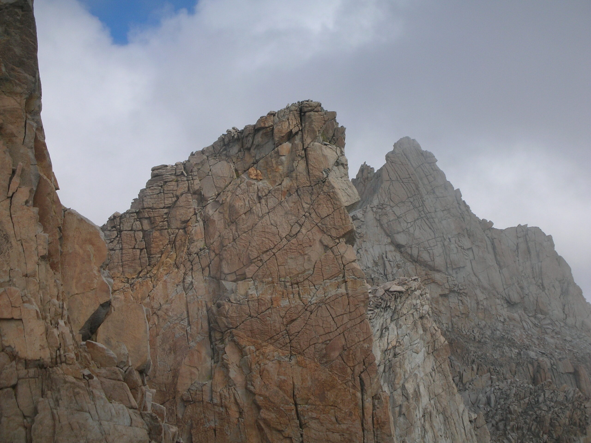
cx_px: 296
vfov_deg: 14.1
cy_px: 222
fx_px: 1793
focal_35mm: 105
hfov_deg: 18.7
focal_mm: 17.4
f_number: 5.4
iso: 50
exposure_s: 1/309
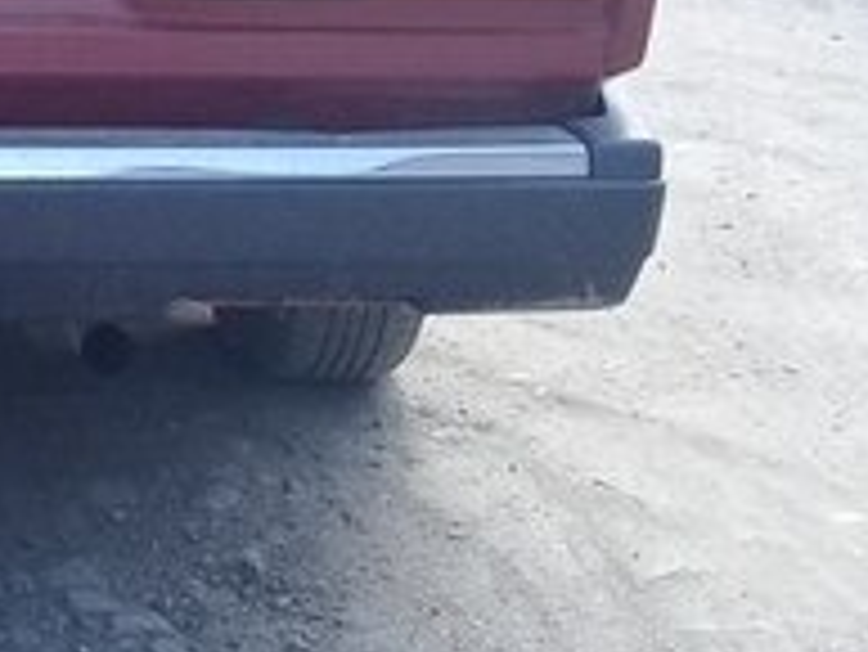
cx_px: -288
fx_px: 2660
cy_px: -79
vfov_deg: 13.7
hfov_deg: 17.3
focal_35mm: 106
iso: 50
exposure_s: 1/198
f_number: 2.2
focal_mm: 3.3
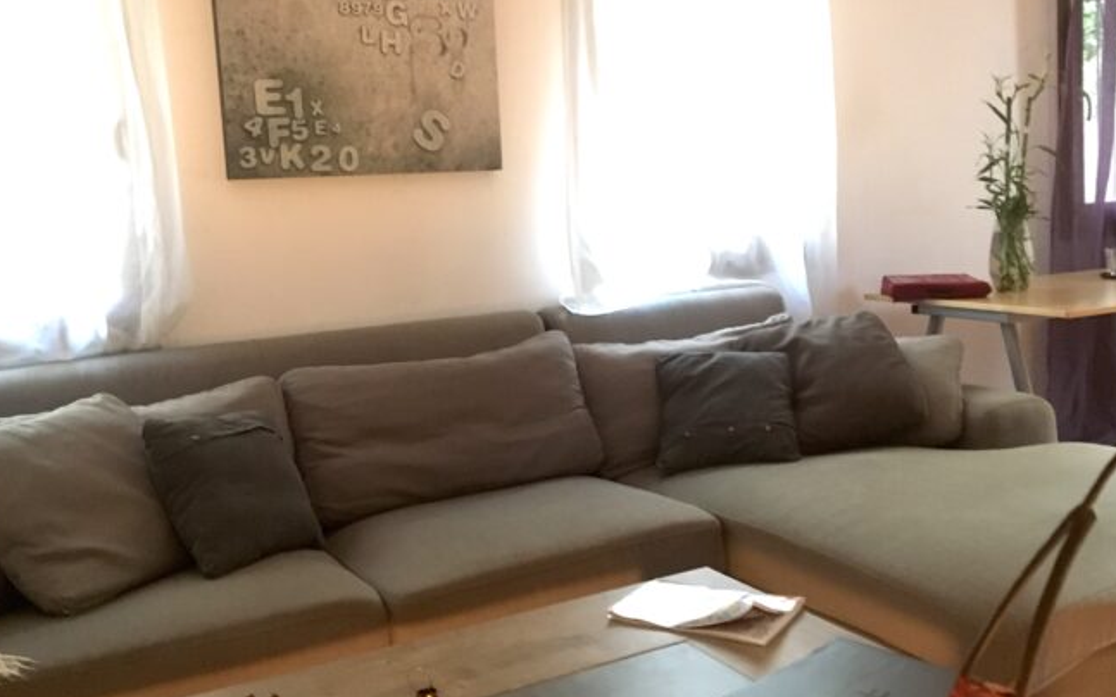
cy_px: 309
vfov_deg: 33.5
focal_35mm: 38
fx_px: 1155
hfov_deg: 51.6
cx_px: 559
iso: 500
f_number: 2.2
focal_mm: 4.15
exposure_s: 1/17
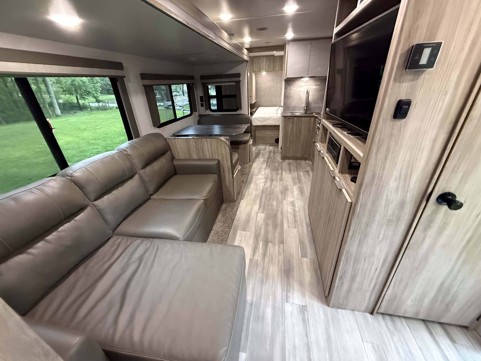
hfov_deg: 102.1
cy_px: 180
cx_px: 240
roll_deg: +5.2
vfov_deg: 85.7
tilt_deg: -27.2
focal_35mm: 14
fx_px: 195
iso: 800
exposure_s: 1/60
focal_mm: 2.22
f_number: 2.2
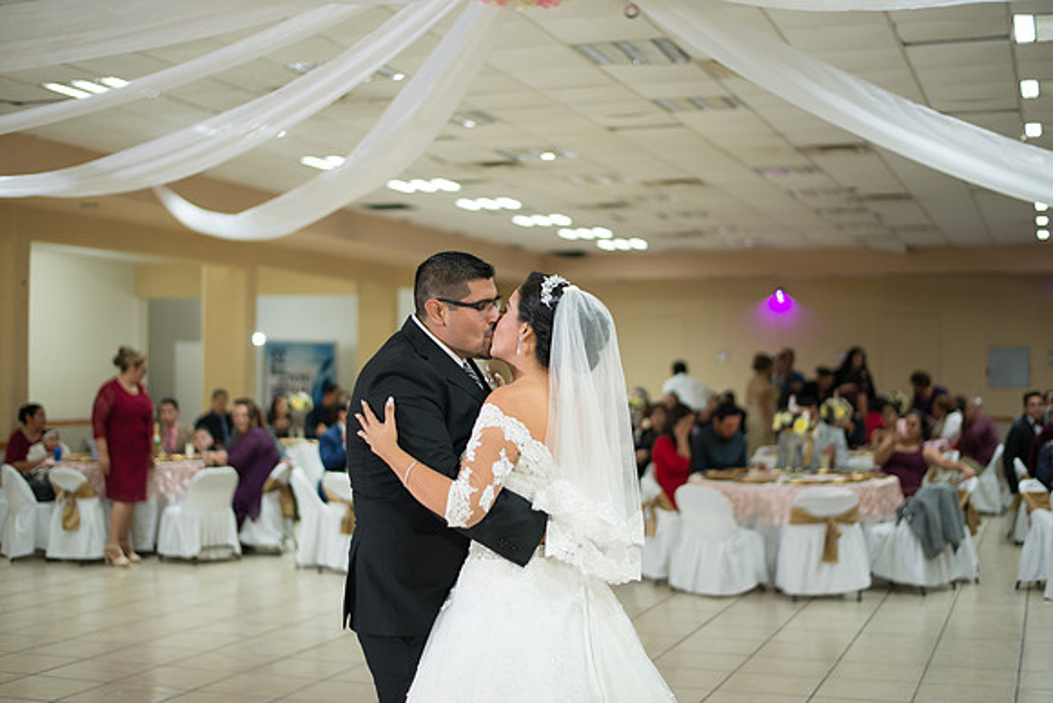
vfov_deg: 27.0
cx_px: 526
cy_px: 352
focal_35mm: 50
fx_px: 1463
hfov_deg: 39.6
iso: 800
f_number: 1.8
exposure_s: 1/125
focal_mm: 50
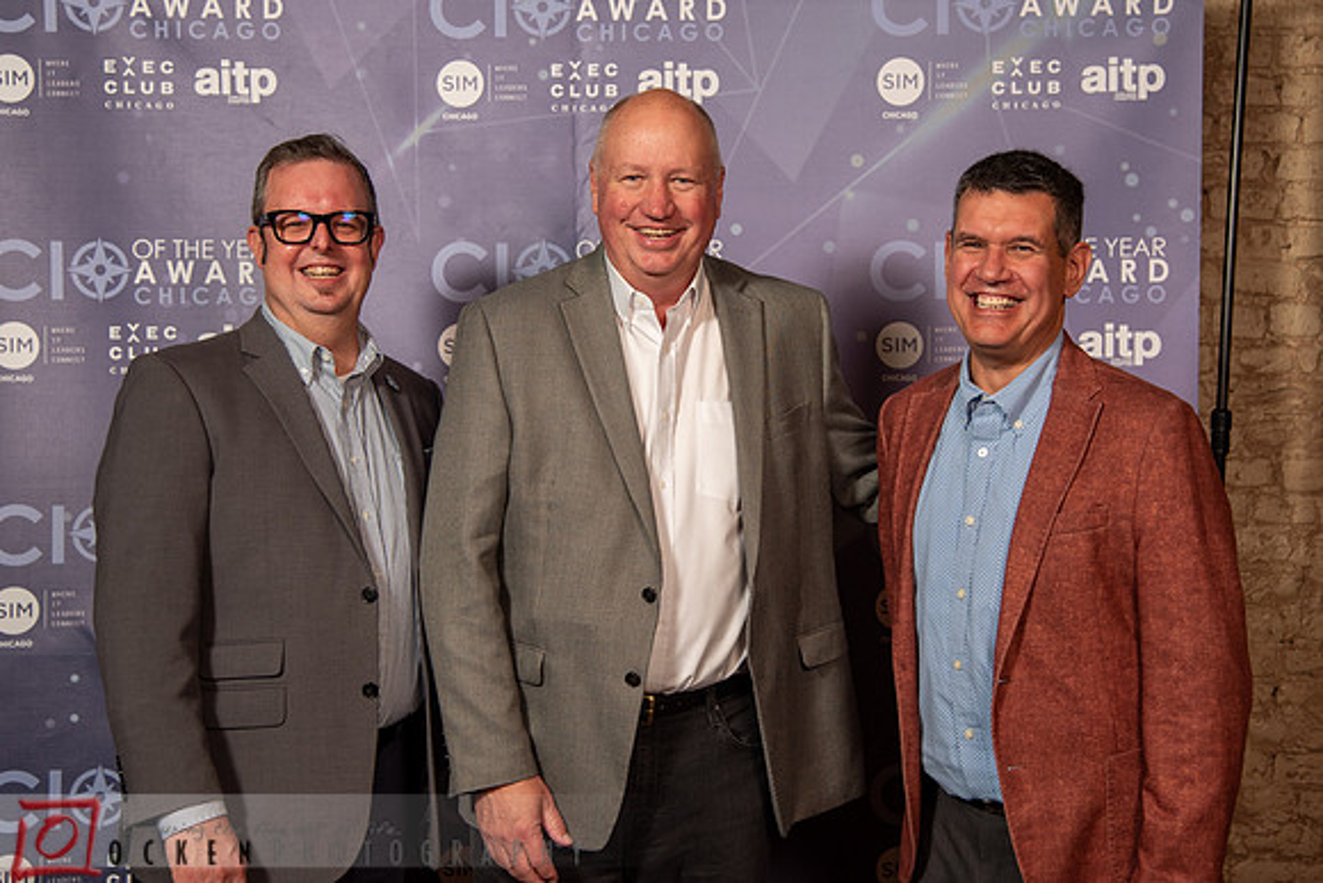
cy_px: 405
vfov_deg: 24.9
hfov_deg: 36.7
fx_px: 1994
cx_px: 675
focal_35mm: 54
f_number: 4
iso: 400
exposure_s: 1/125
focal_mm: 46
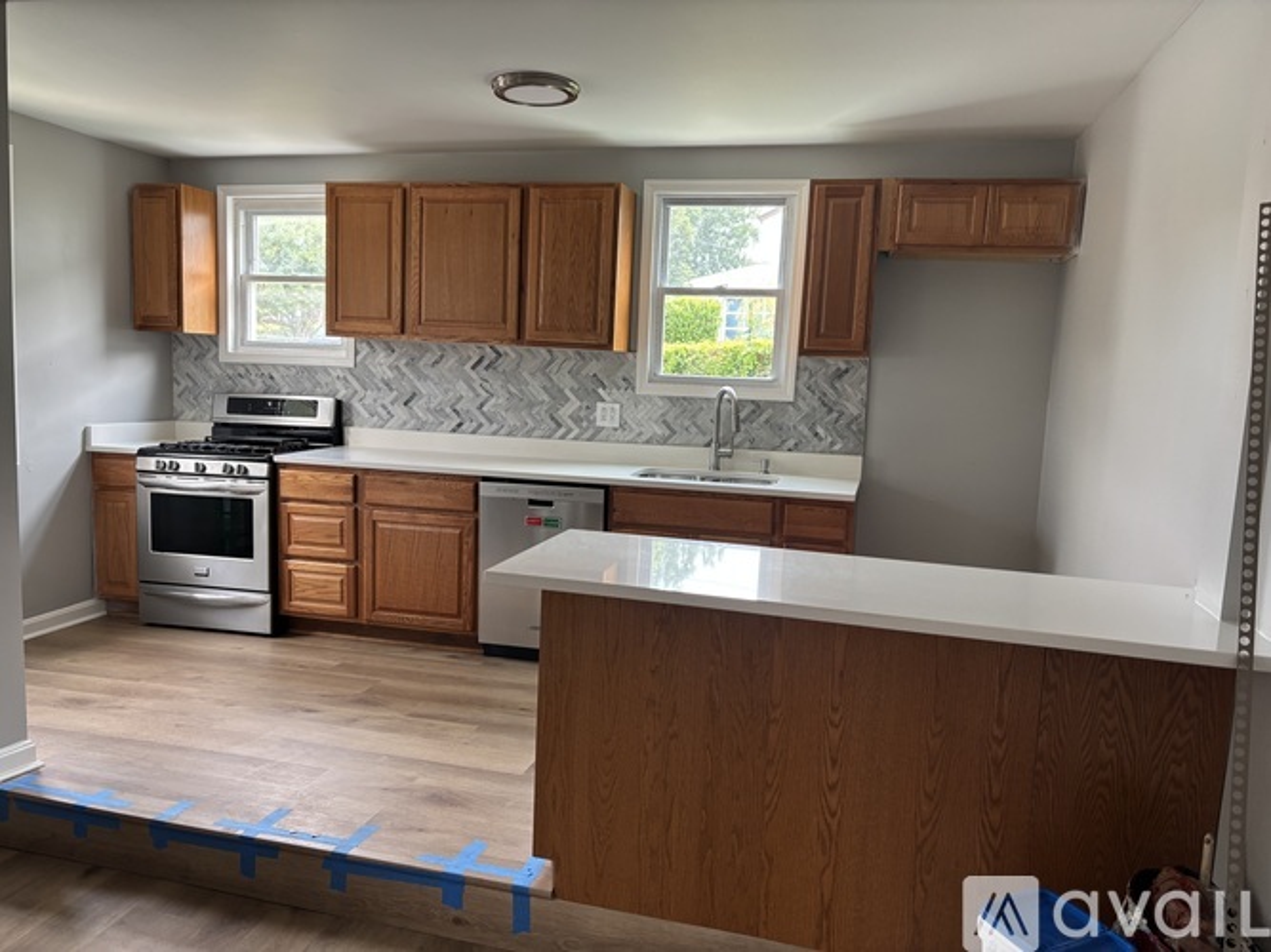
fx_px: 954
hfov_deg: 67.3
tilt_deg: -6.8
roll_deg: -2.8
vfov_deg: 53.0
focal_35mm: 26
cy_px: 476
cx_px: 636
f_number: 1.6
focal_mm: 5.96
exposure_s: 1/121
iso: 100
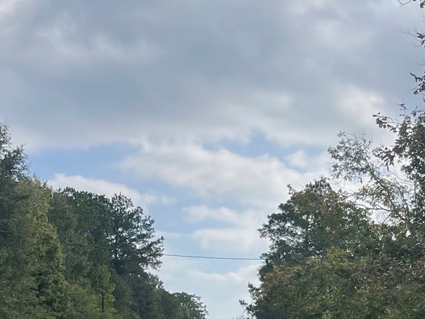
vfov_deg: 17.6
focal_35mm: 78
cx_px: 546
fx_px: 958
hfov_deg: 22.5
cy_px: 431
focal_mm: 5.1
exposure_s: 1/2786
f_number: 1.6
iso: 32
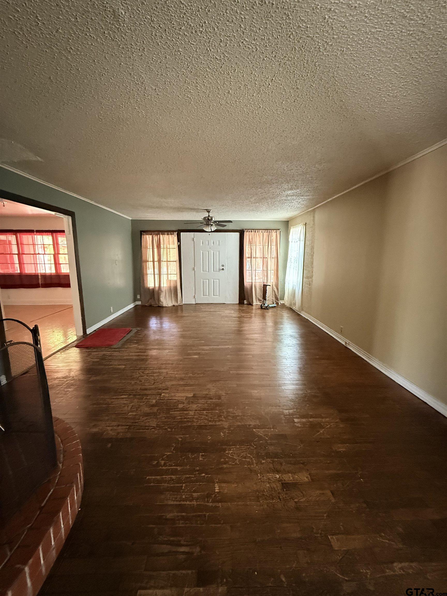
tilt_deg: -10.1
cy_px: 298
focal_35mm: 14
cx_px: 224
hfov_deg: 85.7
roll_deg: -0.7
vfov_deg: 102.1
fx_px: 241
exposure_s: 1/60
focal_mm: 2.22
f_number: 2.2
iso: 1000
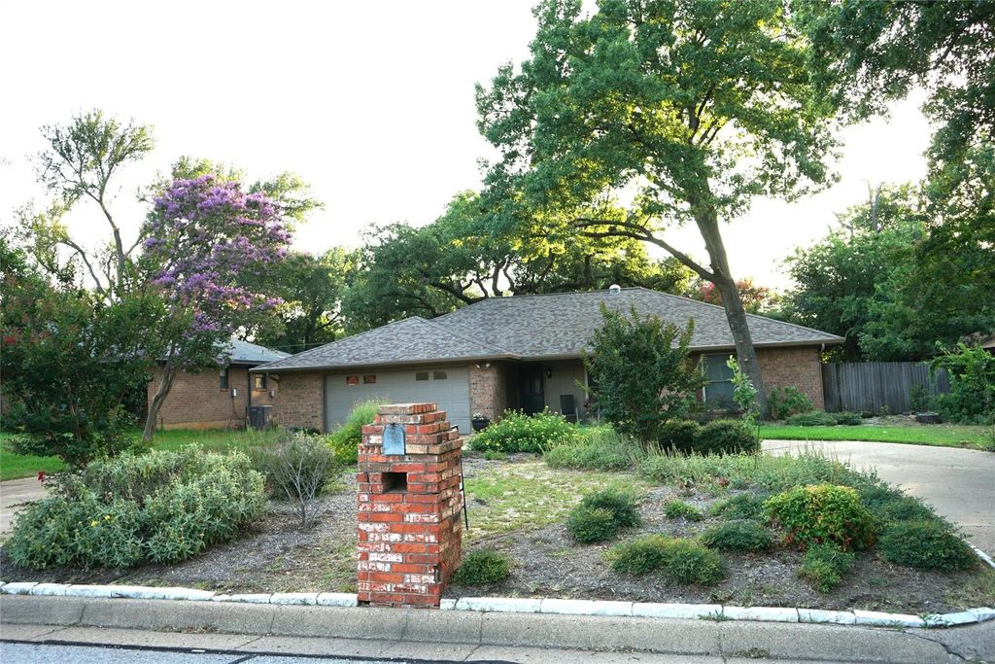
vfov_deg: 43.6
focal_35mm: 30
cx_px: 498
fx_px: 829
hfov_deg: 61.9
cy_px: 332
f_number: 4.5
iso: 100
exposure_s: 1/125
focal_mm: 30
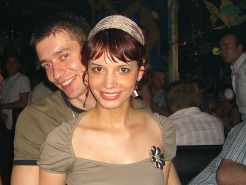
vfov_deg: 27.5
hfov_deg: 35.9
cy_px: 88
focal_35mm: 53
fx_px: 377
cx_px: 89
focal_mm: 7.9
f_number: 2.8
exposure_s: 1/60
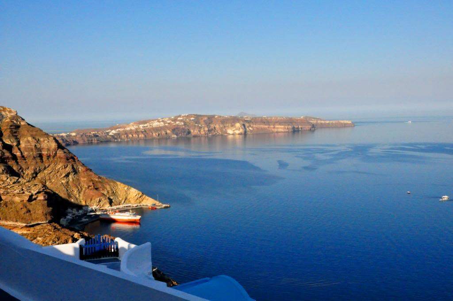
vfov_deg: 29.8
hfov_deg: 43.7
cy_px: 150
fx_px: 566
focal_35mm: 45
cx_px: 226
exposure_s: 1/1250
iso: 3200
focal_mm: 30
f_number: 18
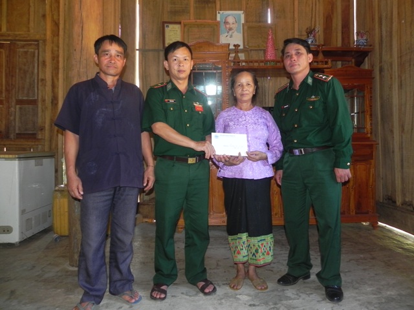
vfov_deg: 53.1
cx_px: 207
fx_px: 311
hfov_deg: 67.3
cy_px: 155
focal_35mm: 26
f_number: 2.8
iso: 200
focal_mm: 4.6
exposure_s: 1/30
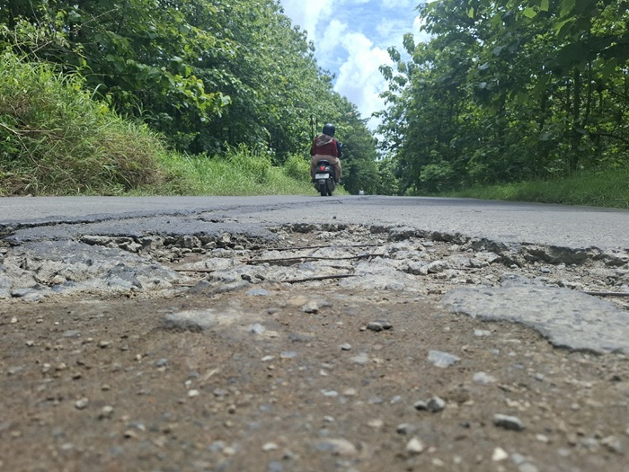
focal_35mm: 23
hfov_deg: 73.9
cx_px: 314
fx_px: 418
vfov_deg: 58.9
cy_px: 236
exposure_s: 1/1736
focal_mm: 5.54
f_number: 1.8
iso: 50
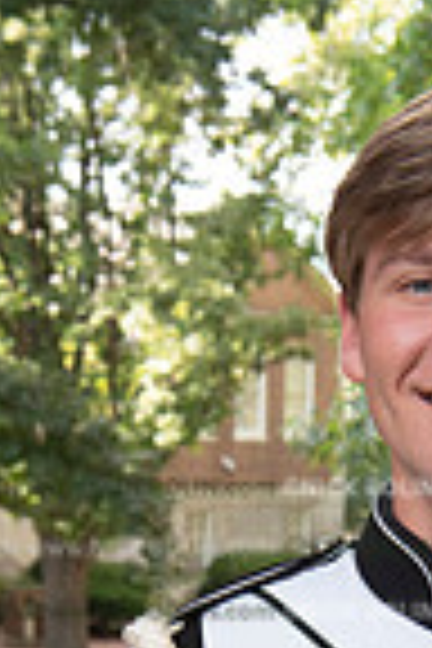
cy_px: 918
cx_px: 486
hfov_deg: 9.6
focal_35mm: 141
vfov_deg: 13.8
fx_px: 2538
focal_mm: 45
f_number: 8
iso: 800
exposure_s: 1/100
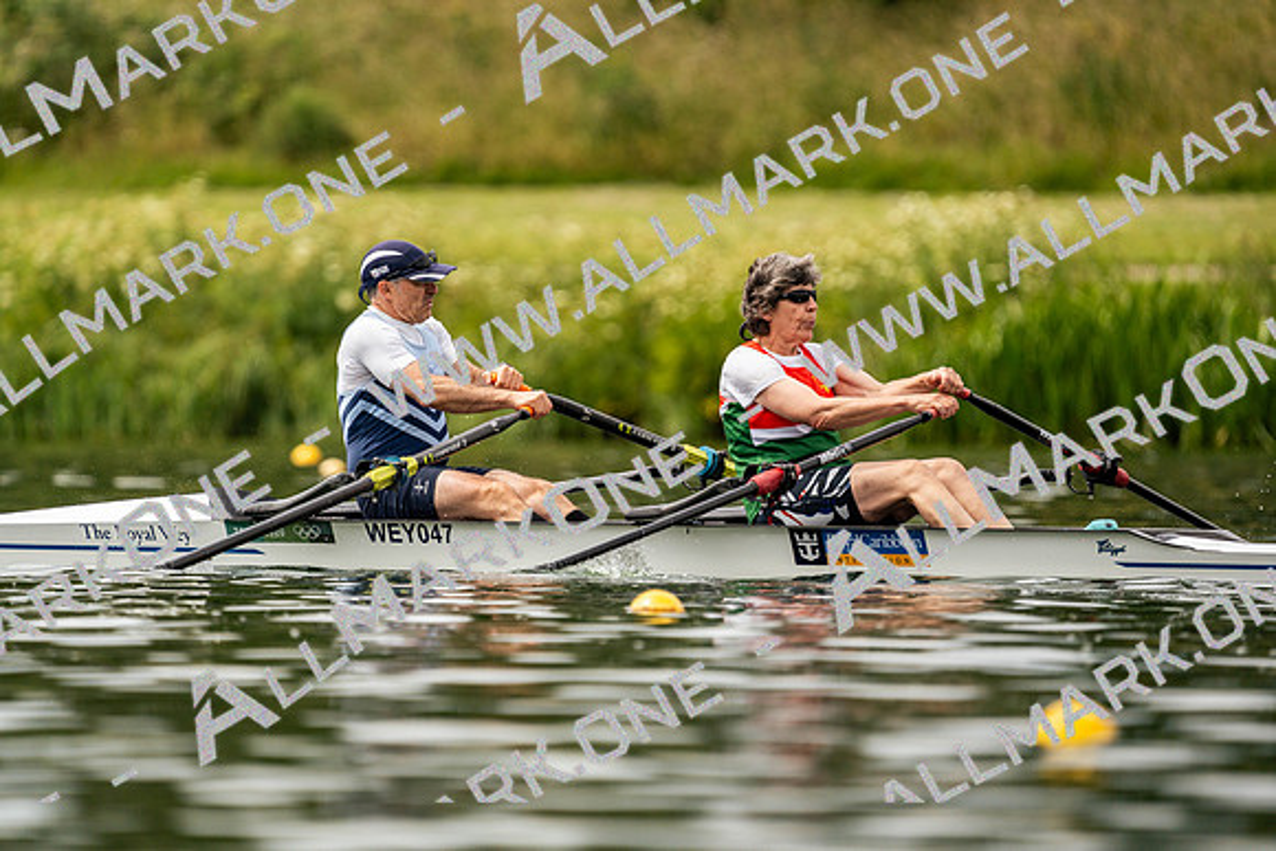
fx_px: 21271
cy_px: 426
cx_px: 638
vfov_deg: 2.3
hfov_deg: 3.4
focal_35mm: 600
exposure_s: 1/2000
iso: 320
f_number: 6.3
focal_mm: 600
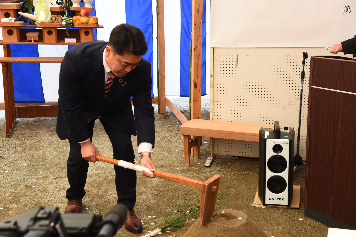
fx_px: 514
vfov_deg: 26.0
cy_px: 118
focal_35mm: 52
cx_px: 178
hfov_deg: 38.2
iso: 800
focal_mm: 52
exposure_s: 1/200
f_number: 6.3
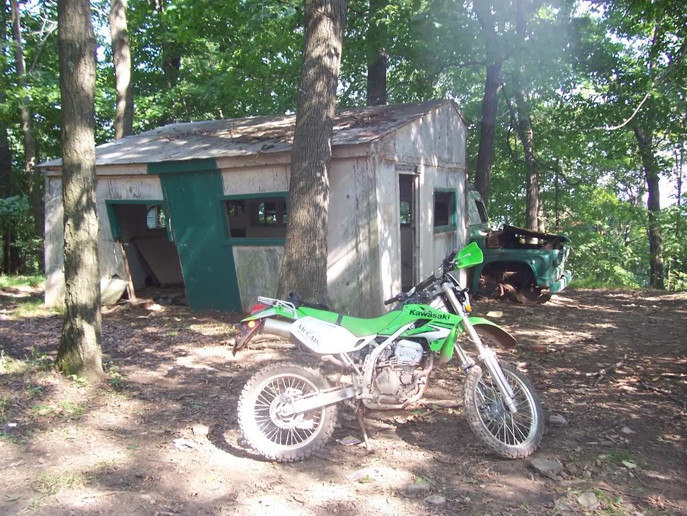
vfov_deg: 41.8
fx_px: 675
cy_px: 258
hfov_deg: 54.0
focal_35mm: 34
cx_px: 344
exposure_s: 1/60
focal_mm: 5.6
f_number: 2.7
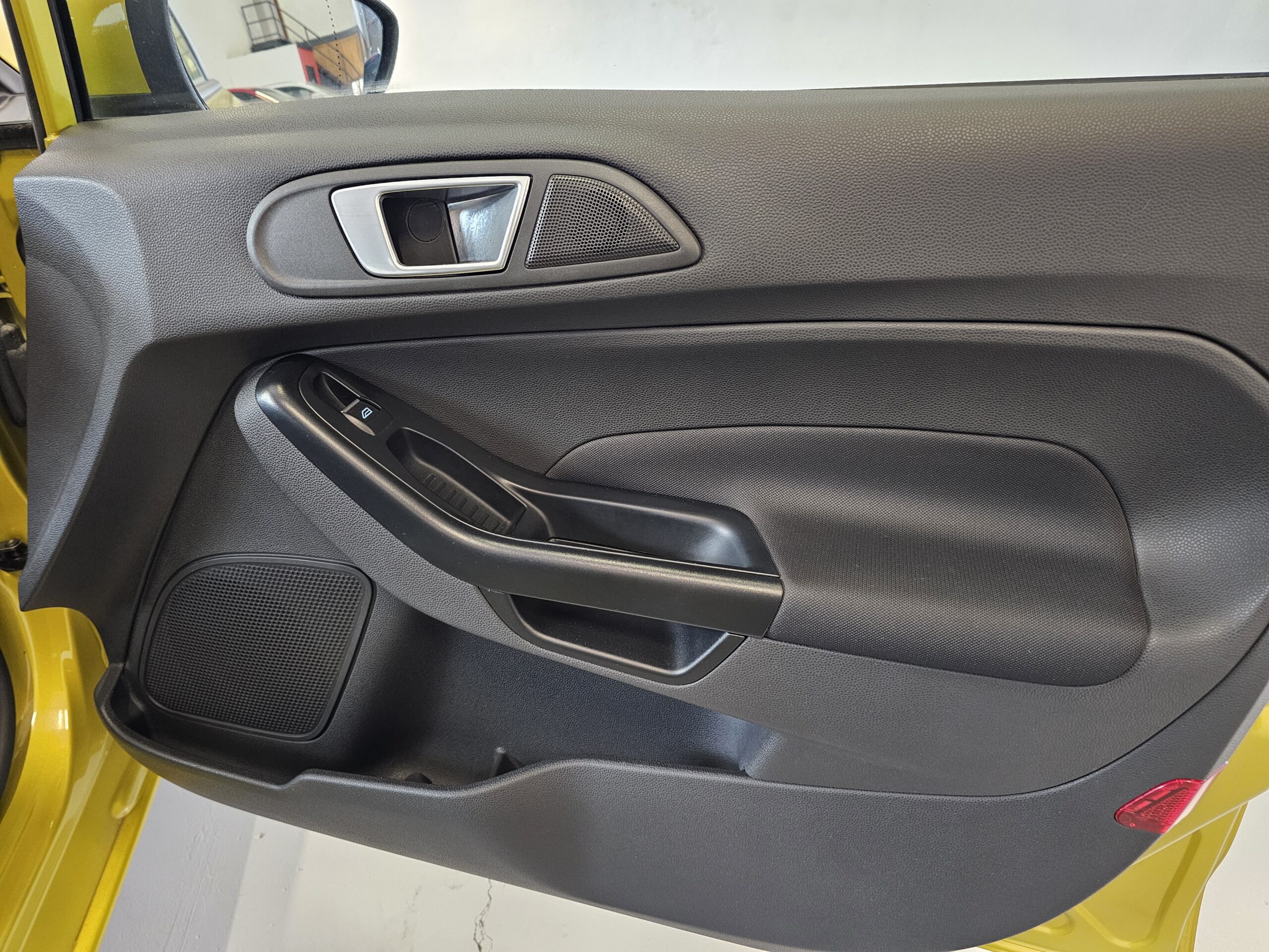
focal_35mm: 23
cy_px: 476
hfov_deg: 73.9
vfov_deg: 58.9
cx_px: 634
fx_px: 843
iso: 800
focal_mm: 6.3
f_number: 1.7
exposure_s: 1/25
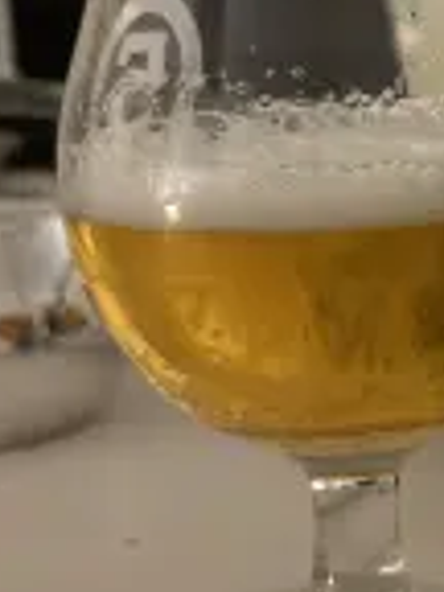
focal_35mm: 72
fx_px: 1231
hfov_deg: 18.9
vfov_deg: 26.7
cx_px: 584
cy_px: 160
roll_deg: +1.7
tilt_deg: -8.4
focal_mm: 5.1
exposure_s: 1/33
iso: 500
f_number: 1.6
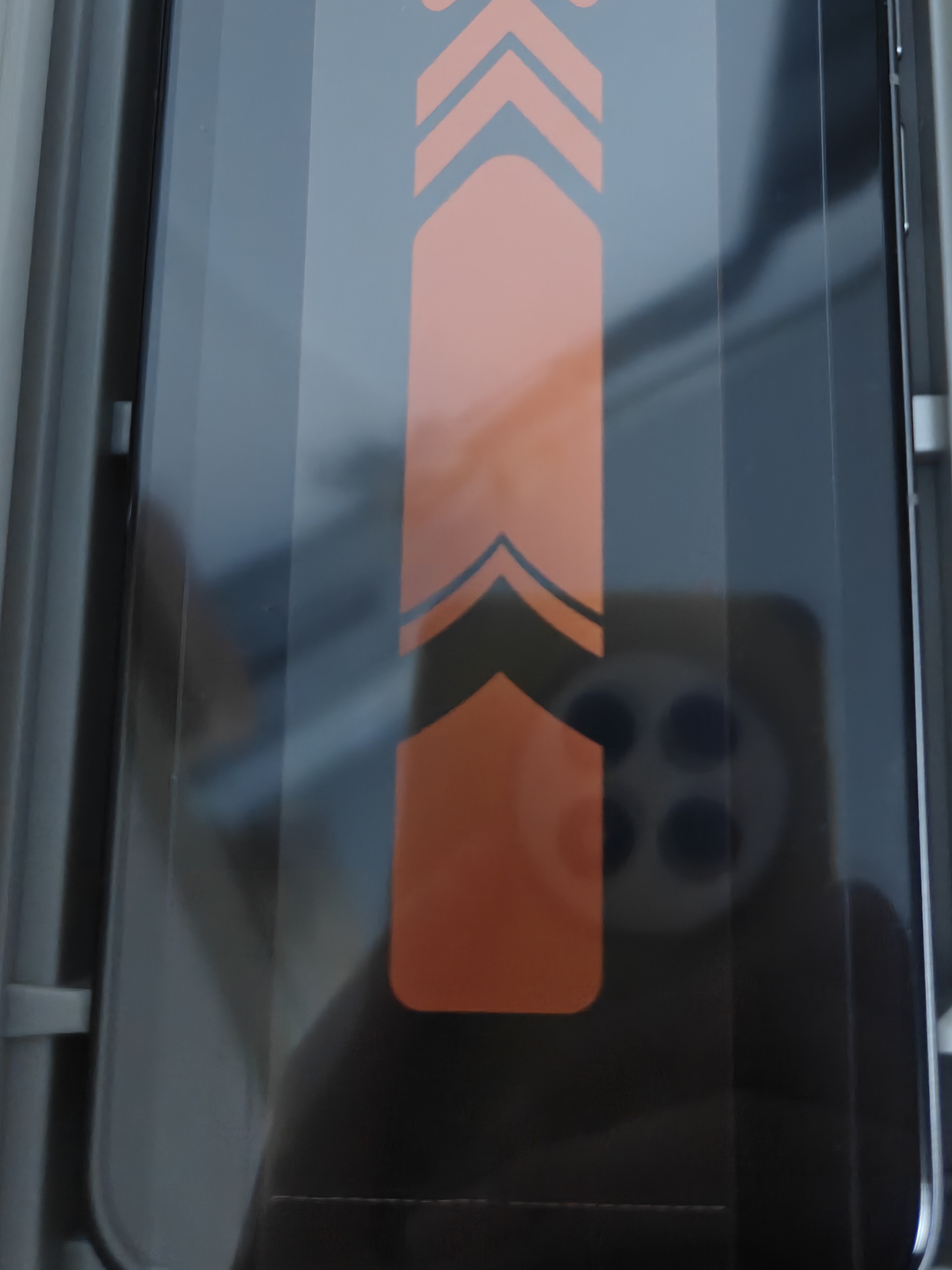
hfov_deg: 32.8
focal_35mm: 44
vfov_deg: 41.2
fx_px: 1613
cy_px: 257
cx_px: 561
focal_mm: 6.06
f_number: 1.6
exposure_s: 1/112
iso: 2500
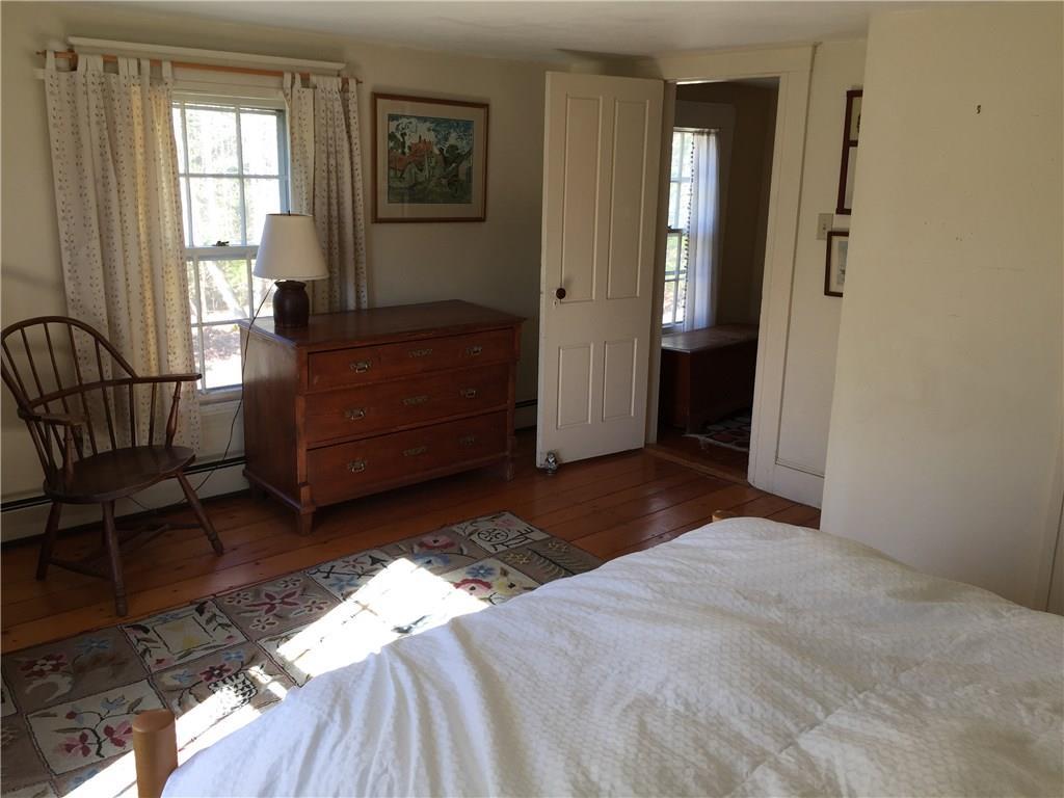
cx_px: 532
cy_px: 399
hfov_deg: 61.7
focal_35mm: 29
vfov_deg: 48.2
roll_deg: -2.5
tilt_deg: -12.8
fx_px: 891
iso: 32
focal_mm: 4.15
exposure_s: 1/60
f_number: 2.2
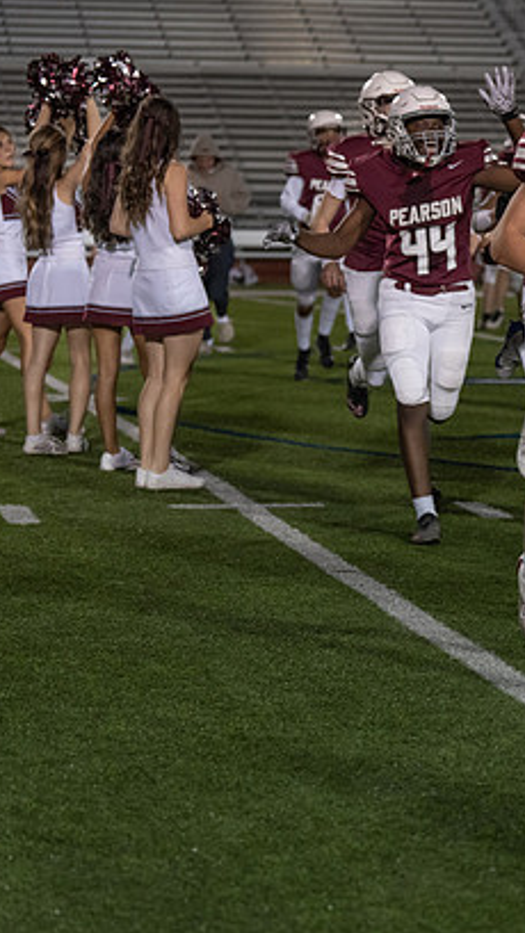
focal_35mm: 122
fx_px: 3020
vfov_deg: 17.6
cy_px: 469
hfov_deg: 9.9
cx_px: 526
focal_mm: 70
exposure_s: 1/1000
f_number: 2.8
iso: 2000
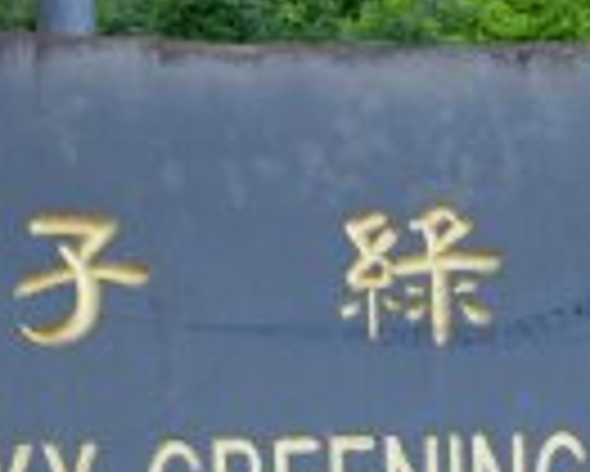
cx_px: 257
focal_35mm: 113
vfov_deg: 13.1
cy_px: 634
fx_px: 1975
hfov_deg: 17.0
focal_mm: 7.8
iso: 64
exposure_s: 1/186
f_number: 2.8
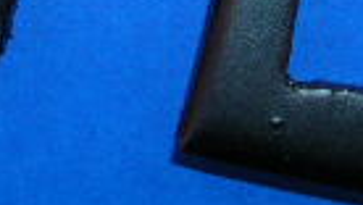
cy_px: -289
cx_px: 79
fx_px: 1706
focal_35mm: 177
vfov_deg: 6.5
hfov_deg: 12.1
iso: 50
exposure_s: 1/60.1
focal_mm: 5.8
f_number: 5.6
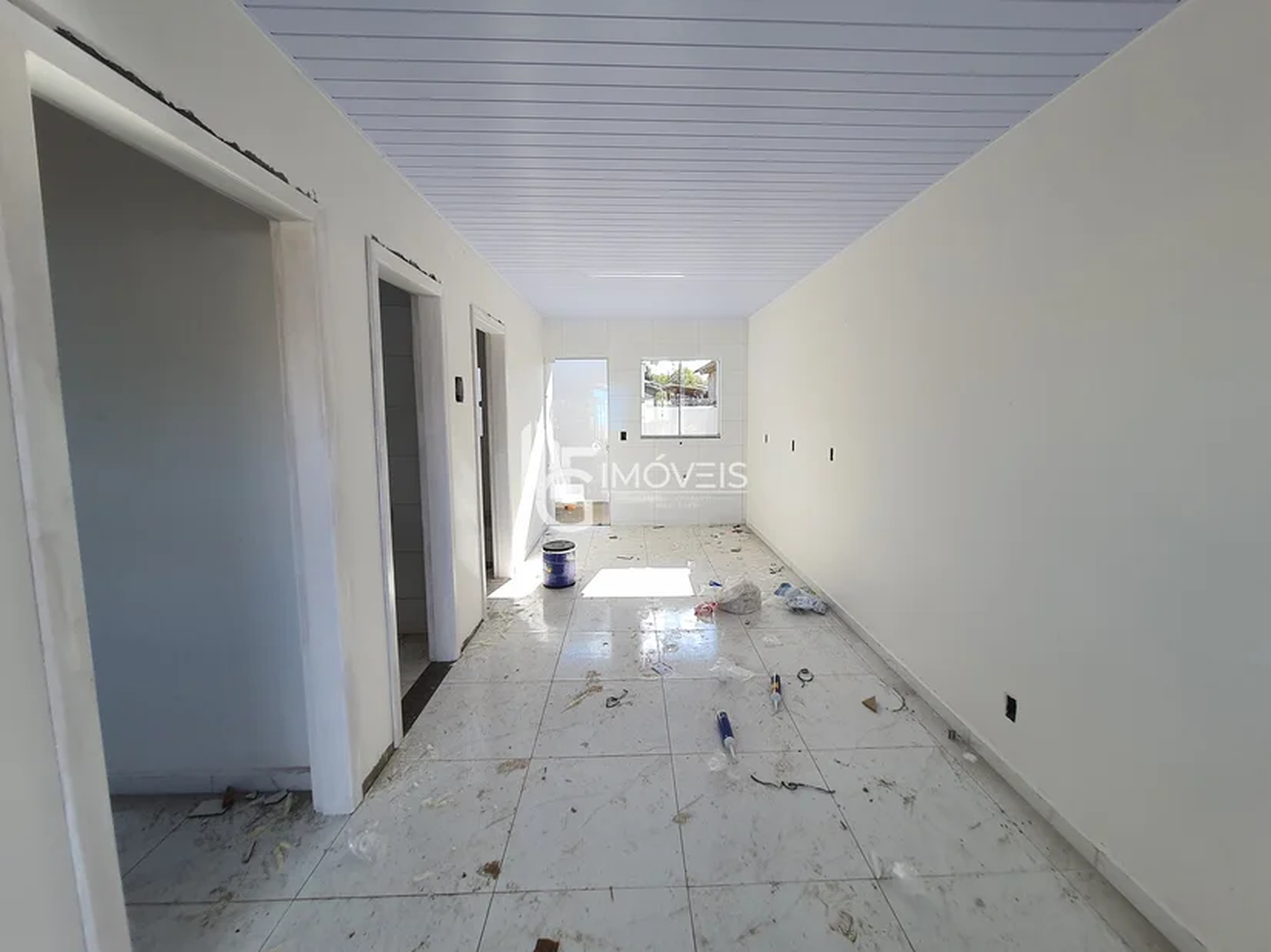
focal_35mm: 13
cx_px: 636
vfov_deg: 89.9
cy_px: 476
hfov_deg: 106.2
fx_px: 477
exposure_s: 1/195
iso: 50
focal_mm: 1.74
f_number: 2.2
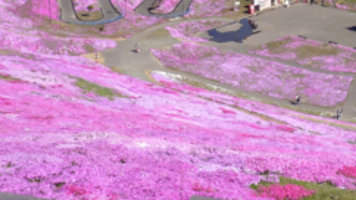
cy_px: -21
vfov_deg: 13.3
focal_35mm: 89
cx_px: 328
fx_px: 840
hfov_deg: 23.2
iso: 100
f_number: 8
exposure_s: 1/160
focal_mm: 5.5
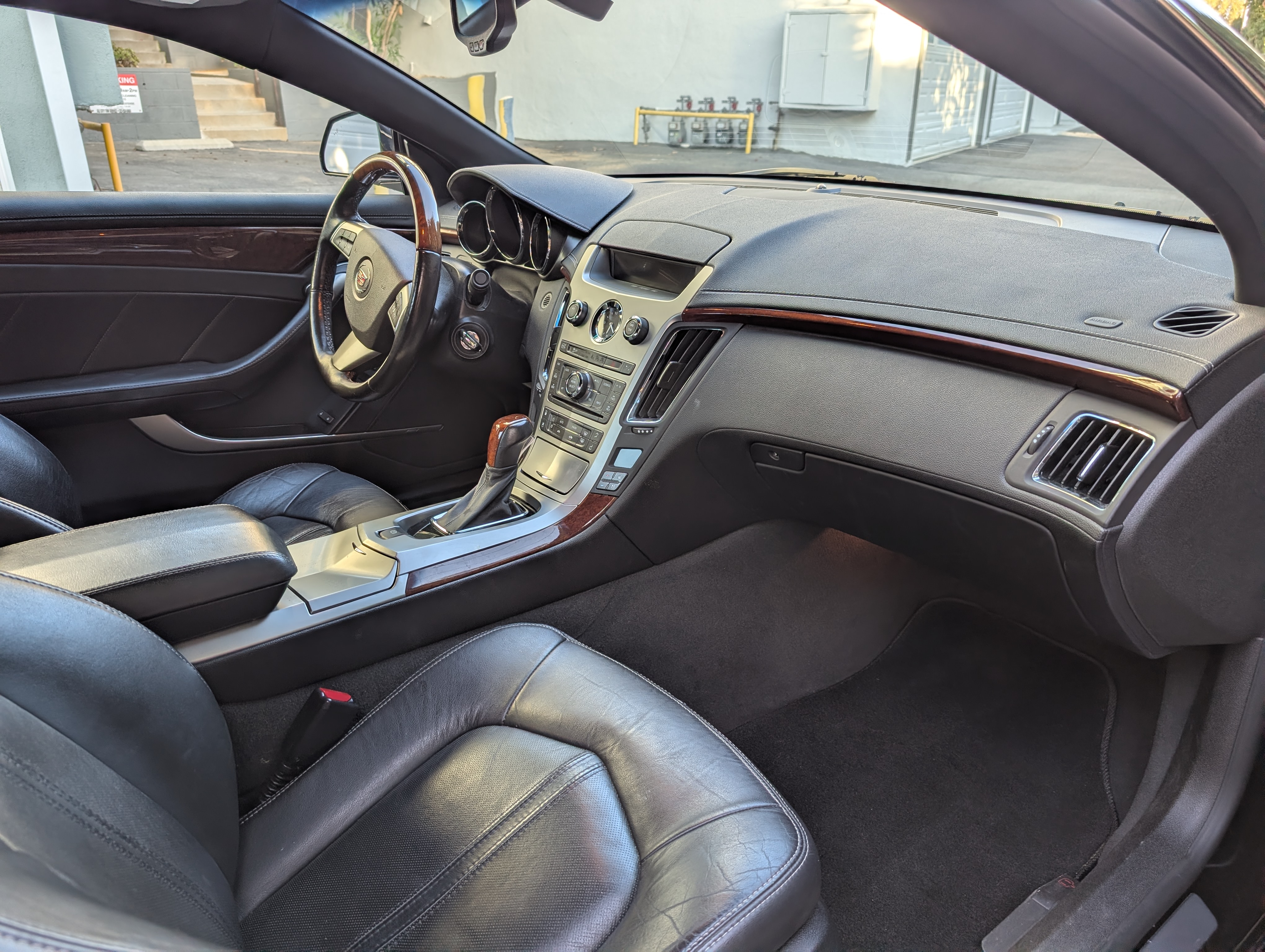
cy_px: 476
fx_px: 878
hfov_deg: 71.5
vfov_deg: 56.9
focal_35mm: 24
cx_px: 632
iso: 33
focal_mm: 6.9
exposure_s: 1/60.7
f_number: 1.68
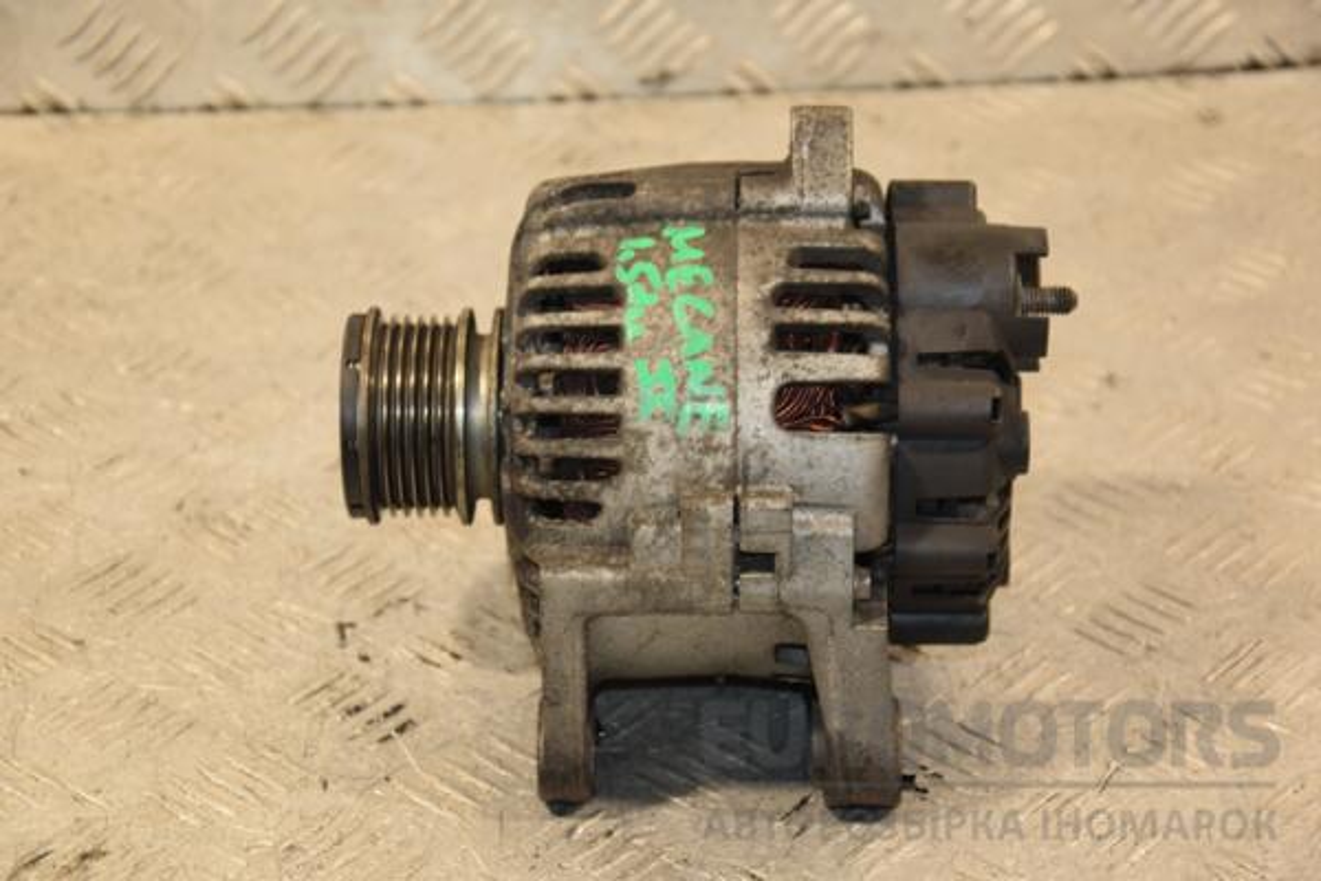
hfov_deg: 20.6
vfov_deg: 13.8
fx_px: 3632
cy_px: 440
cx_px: 660
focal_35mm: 99
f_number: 5.3
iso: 800
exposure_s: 1/100
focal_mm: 66
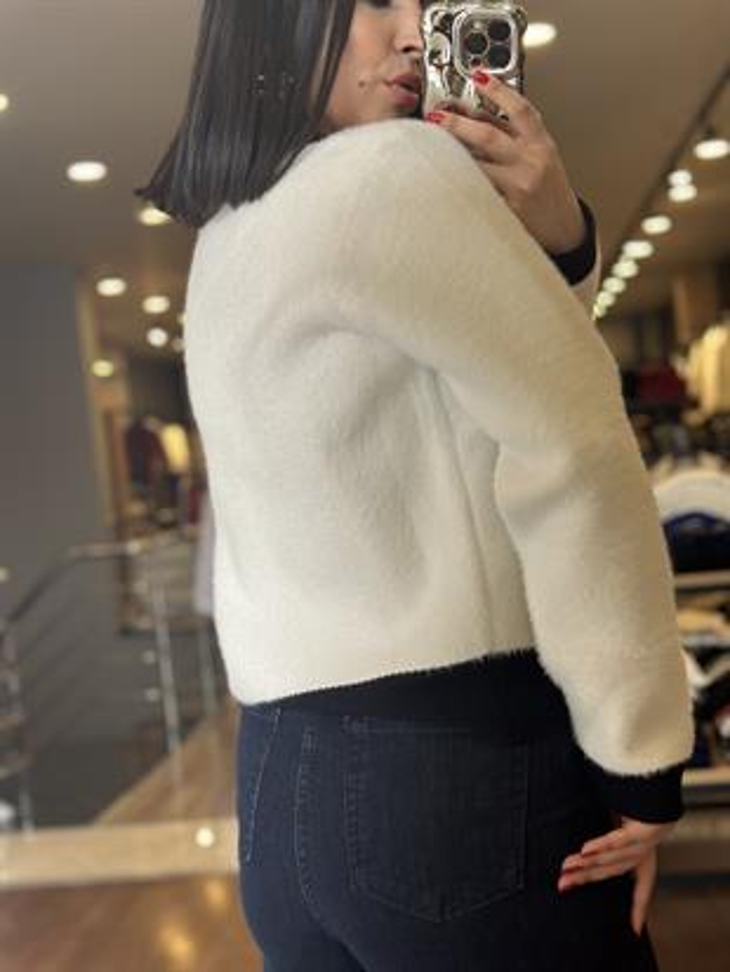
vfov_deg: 39.6
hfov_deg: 30.3
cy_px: 486
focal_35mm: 48
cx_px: 365
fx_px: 1349
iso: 100
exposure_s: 1/171
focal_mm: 6.86
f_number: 1.78
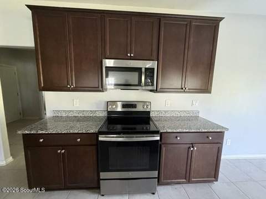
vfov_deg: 85.7
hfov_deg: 102.1
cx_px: 133
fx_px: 108
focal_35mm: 14
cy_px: 100
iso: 500
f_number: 2.2
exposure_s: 1/60
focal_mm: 2.22
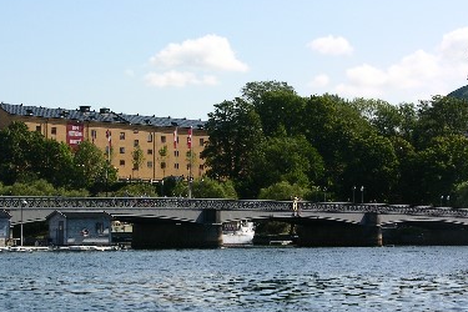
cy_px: 206
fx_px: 1651
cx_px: 230
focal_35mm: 127
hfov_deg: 16.1
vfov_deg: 10.8
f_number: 7.6
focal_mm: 19.9
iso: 50
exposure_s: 1/139
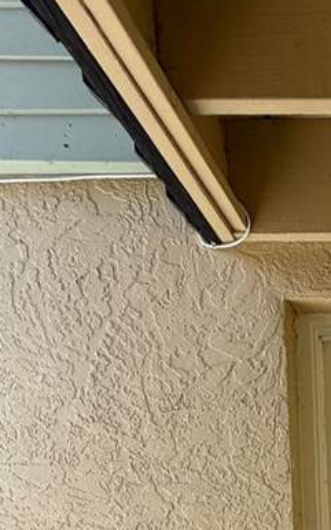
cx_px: 456
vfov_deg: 35.1
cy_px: 673
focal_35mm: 41
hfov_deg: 25.7
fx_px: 592
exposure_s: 1/179
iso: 40
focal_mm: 2.22
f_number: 2.2
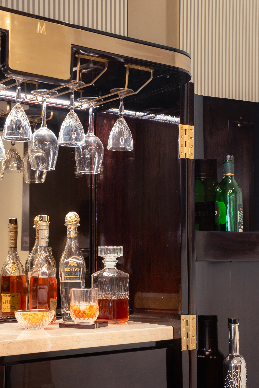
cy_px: 209
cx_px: 120
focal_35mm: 64
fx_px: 689
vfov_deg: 31.5
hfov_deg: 21.3
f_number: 8
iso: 100
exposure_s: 2
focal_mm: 54.7
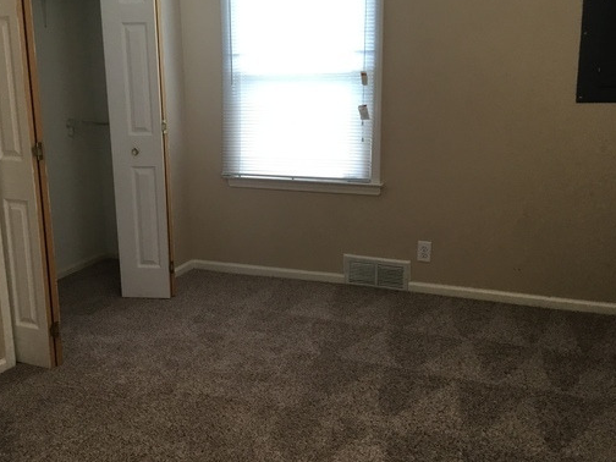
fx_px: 730
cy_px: 241
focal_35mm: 41
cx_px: 276
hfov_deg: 45.7
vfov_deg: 35.1
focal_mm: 3.3
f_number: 2.4
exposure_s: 1/30
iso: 32
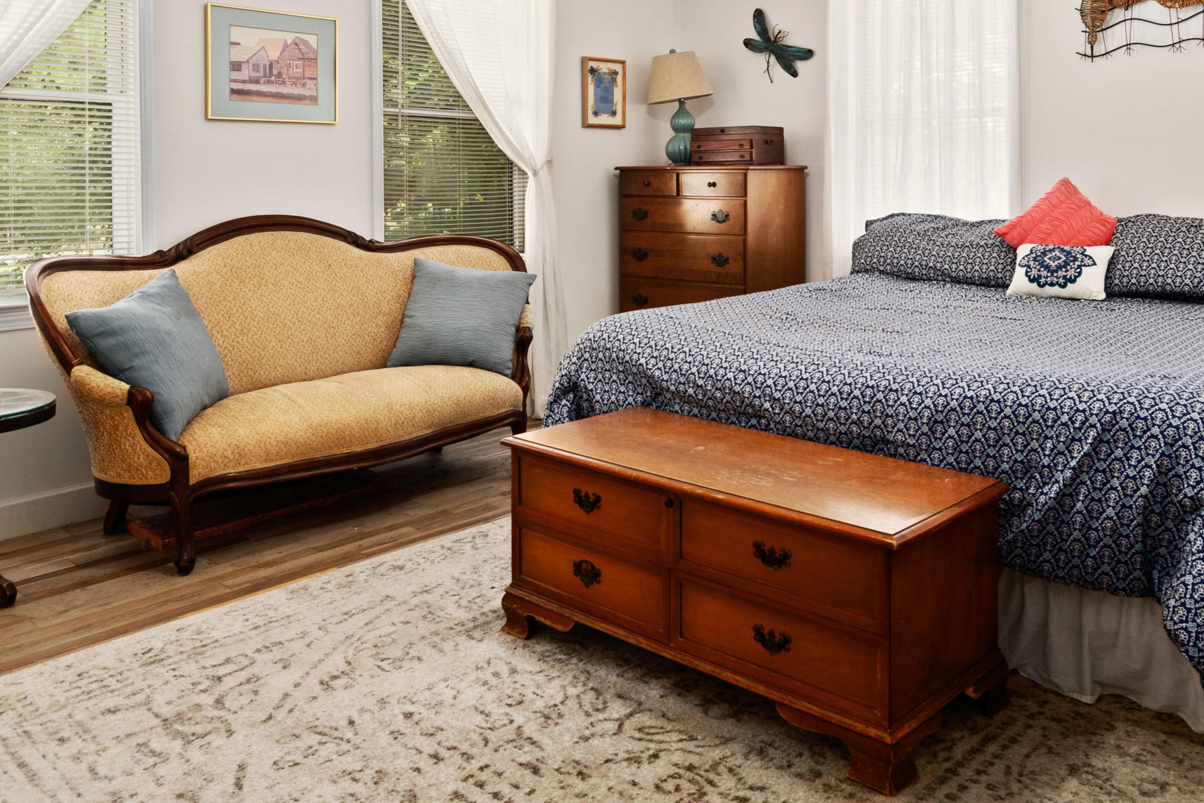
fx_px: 936
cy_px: 218
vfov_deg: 45.1
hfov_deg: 64.8
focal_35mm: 28
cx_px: 728
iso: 200
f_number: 8
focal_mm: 16
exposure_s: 1/1.25
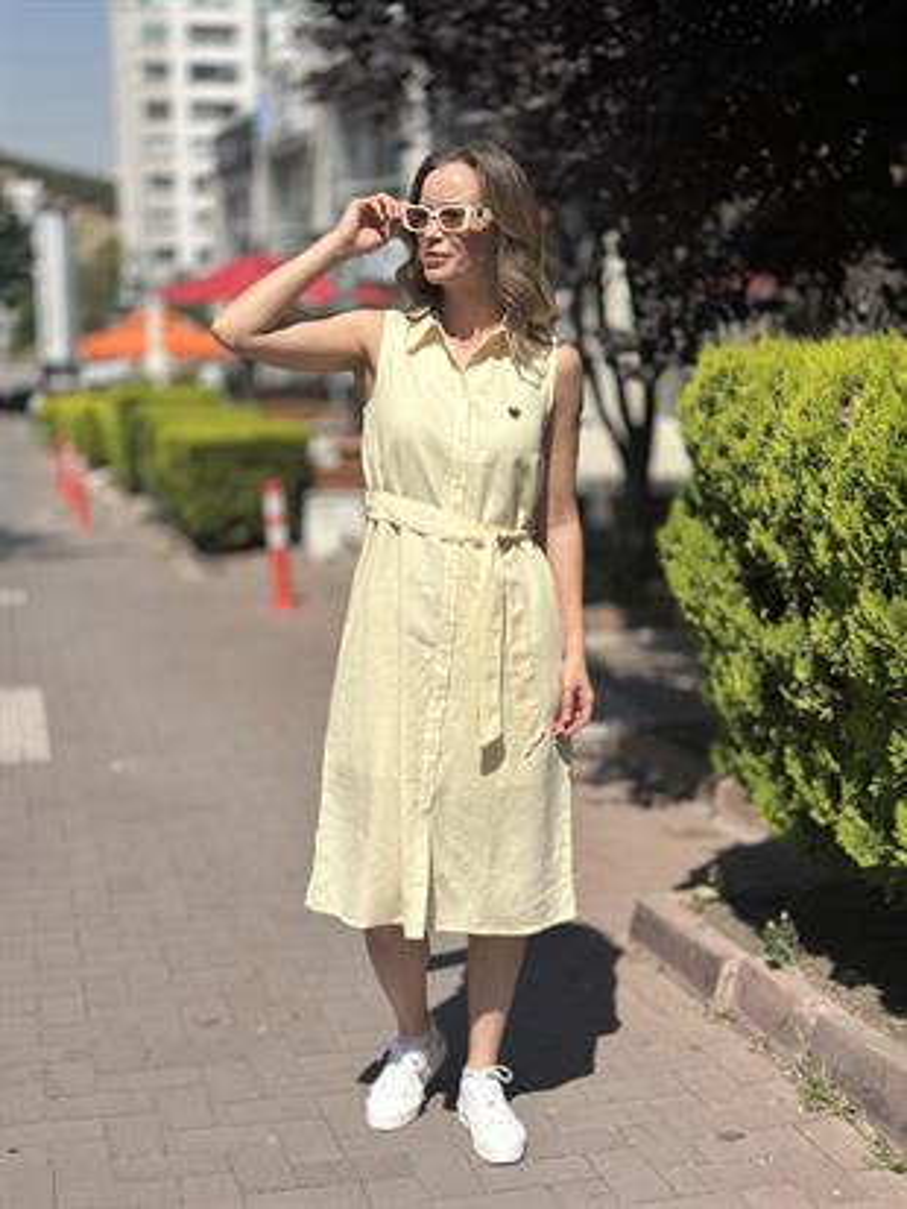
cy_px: 604
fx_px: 1676
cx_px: 454
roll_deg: -0.7
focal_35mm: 48
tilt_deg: -12.1
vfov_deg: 39.6
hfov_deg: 30.3
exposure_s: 1/18868
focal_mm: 6.86
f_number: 1.78
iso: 100
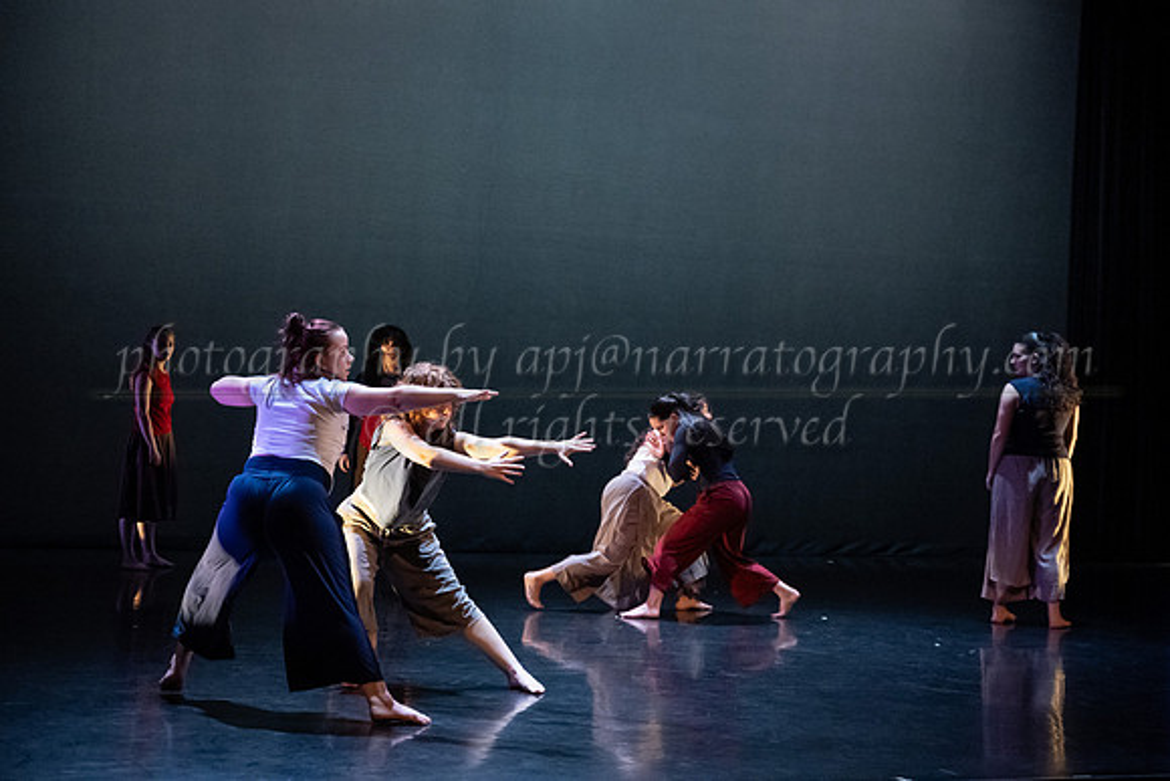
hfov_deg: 29.8
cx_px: 694
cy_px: 318
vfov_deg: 20.1
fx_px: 2197
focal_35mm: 68
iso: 4000
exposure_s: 1/400
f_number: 3.2
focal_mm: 57
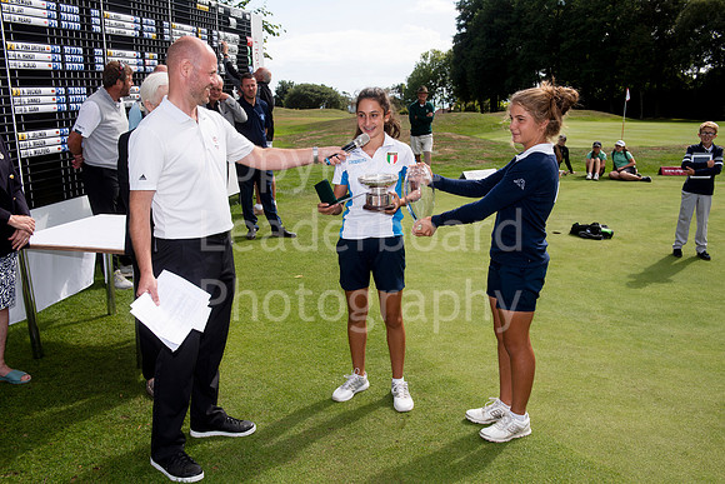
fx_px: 645
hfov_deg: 58.7
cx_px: 362
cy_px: 242
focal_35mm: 32
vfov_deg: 41.1
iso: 125
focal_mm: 32
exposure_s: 1/250
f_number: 8
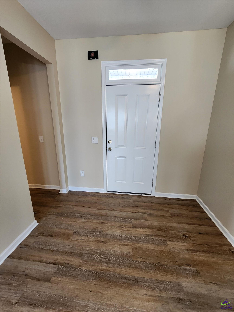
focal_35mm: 13
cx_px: 117
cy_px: 156
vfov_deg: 106.2
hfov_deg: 89.9
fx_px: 117
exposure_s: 1/40
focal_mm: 2.2
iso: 320
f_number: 2.2
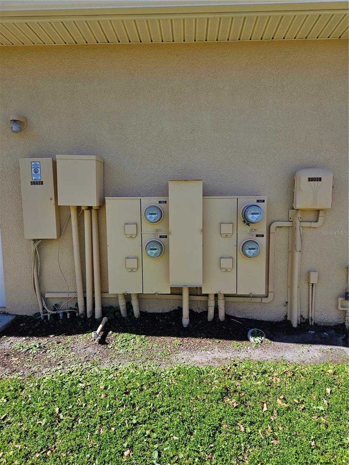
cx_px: 174
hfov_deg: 58.9
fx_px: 309
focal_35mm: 23
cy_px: 232
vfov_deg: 73.9
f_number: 1.8
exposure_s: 1/912
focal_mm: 5.4
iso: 25
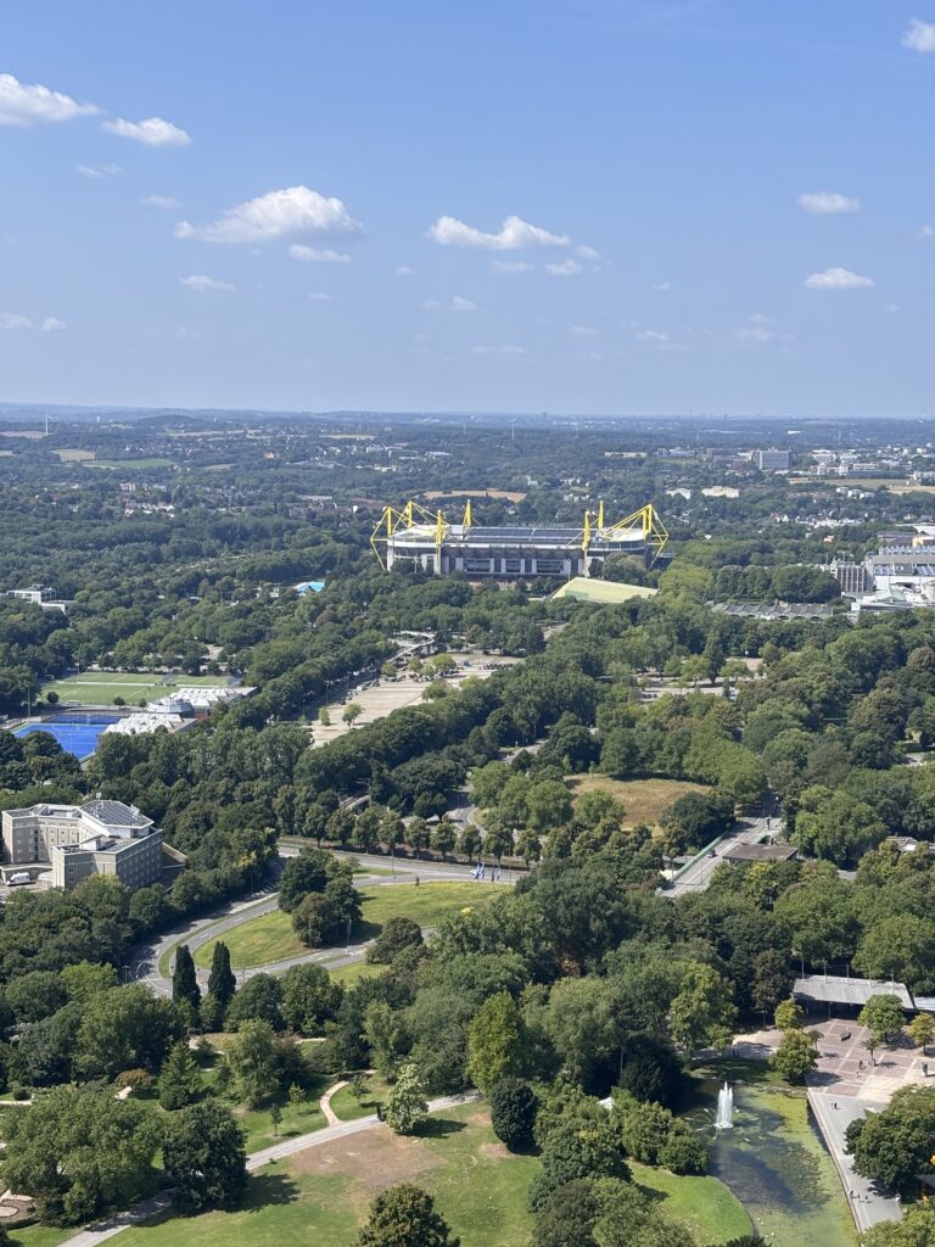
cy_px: 624
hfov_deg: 28.0
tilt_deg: -6.3
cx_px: 468
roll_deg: -0.3
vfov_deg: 36.8
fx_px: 1873
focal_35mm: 52
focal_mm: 5.96
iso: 40
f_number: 1.6
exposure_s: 1/2288
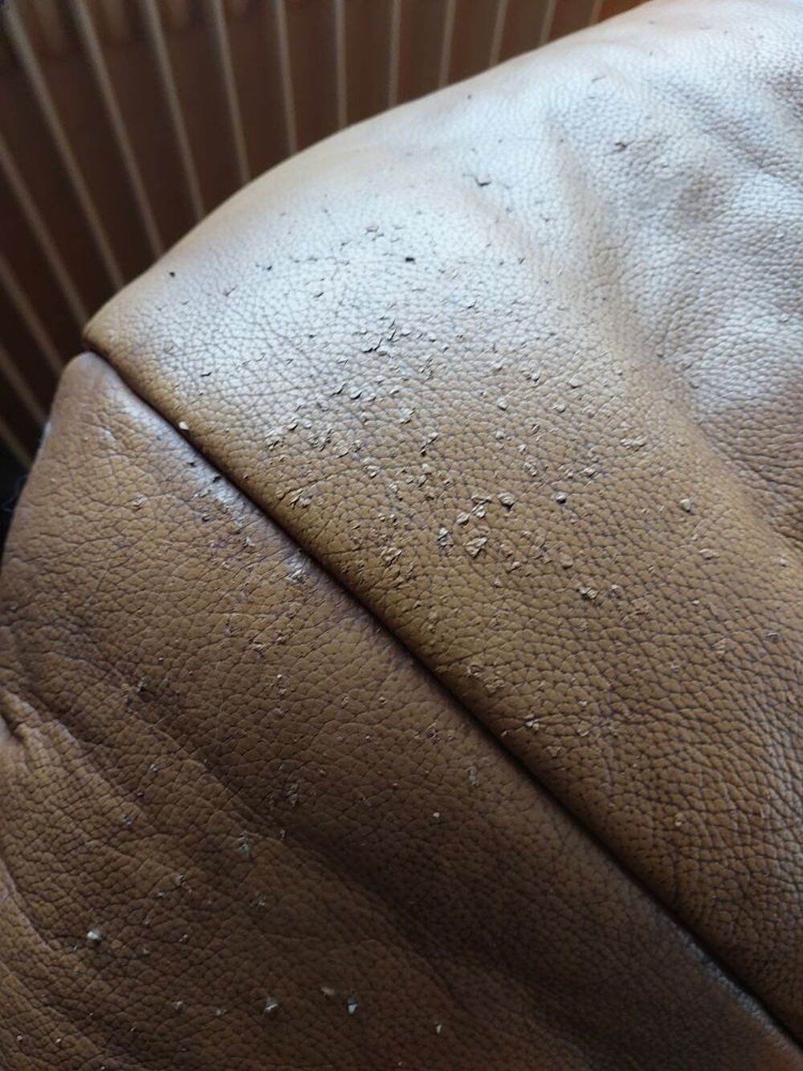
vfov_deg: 60.0
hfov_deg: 46.8
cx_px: 402
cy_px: 536
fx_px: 928
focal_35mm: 30
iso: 200
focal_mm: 4.6
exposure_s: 1/60
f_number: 1.8
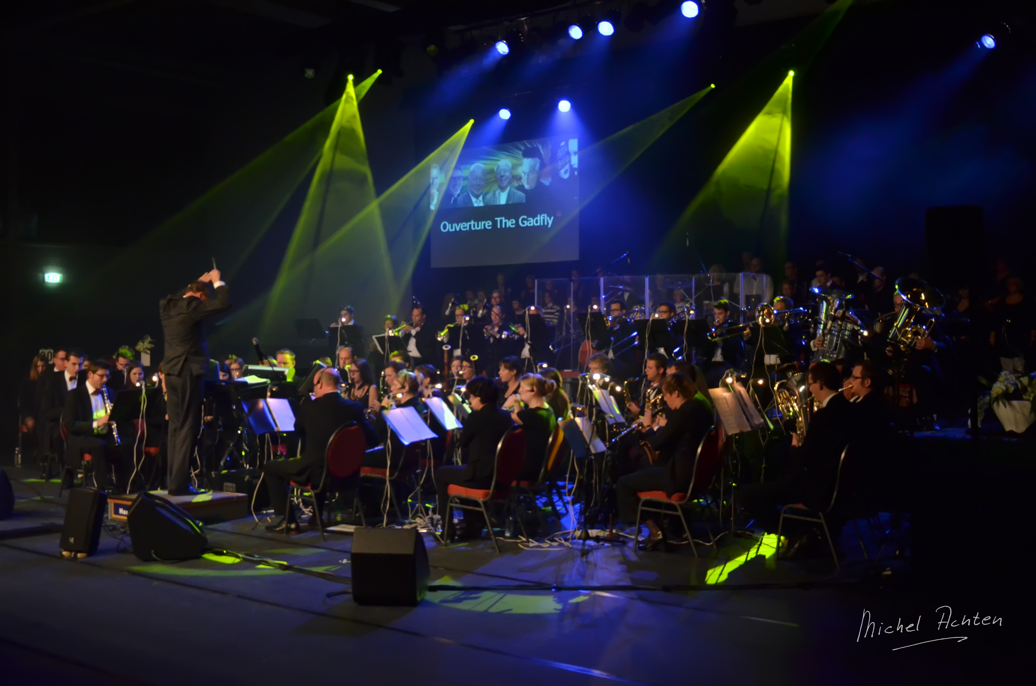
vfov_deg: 34.1
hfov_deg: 49.6
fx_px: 1120
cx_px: 518
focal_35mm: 39
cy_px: 343
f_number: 4
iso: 1600
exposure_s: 1/80
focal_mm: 26
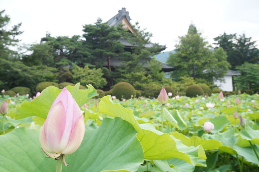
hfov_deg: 53.2
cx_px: 130
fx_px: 259
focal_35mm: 36
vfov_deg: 36.8
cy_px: 86
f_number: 9
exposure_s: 1/100
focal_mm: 24
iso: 200
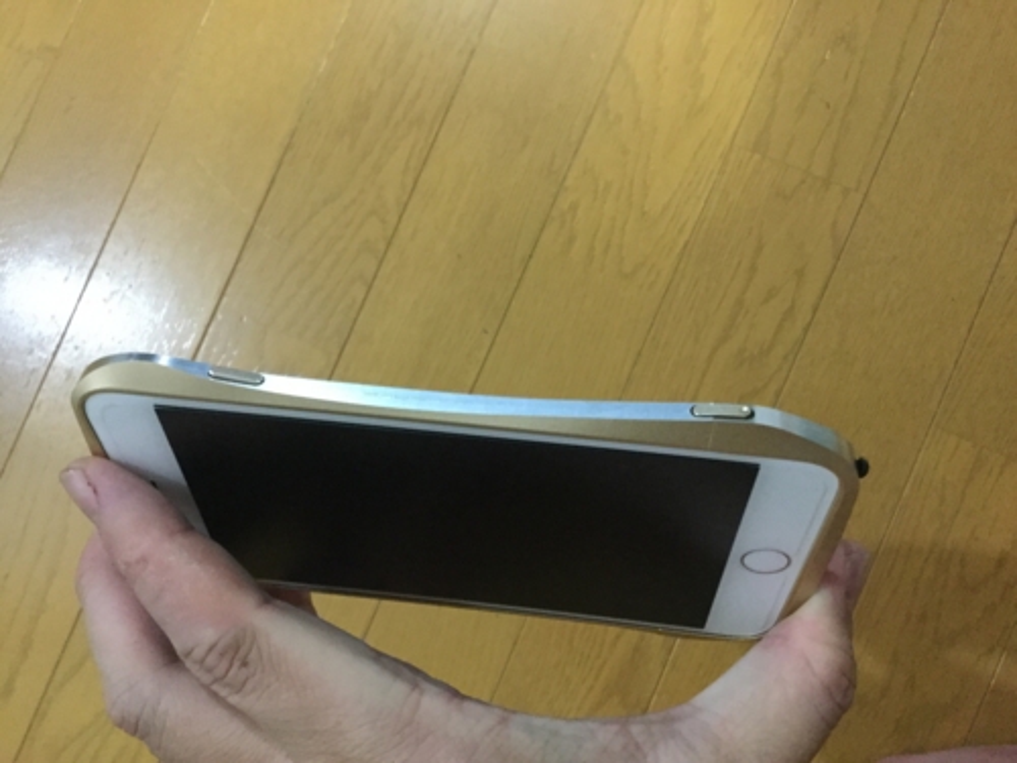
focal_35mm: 31
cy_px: 382
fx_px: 911
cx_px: 508
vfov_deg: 45.4
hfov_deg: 58.4
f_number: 2.4
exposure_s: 1/15
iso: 320
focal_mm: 3.3
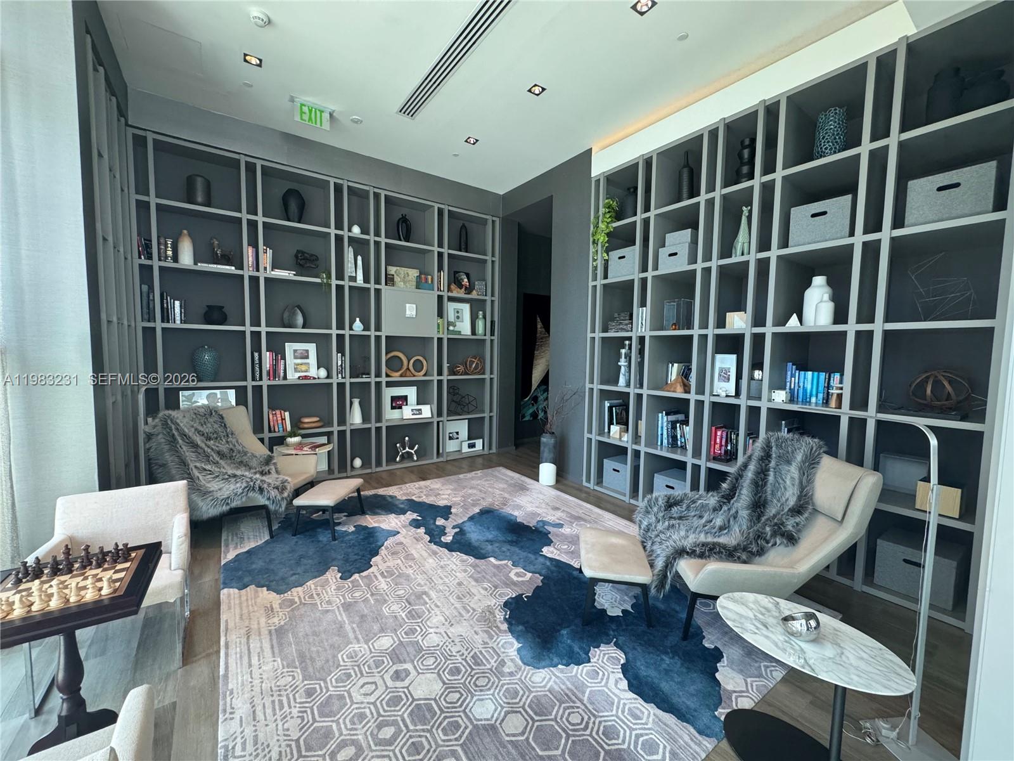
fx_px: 410
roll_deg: -1.4
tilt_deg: -4.9
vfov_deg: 85.7
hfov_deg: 102.1
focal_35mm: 14
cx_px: 507
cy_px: 380
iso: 320
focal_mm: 2.22
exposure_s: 1/120
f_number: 2.2
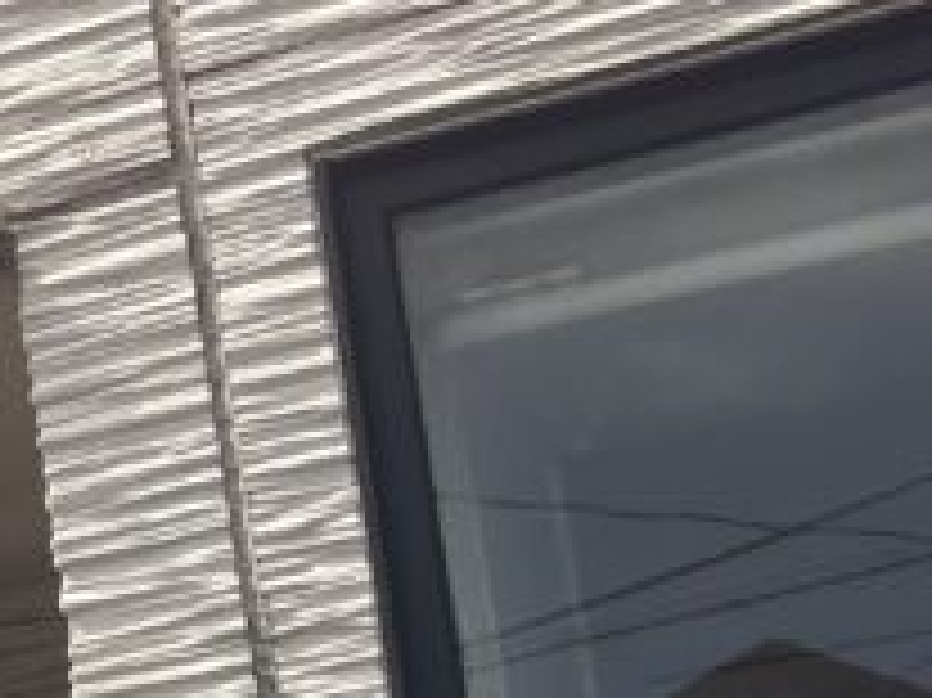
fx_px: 4332
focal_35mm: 161
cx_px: -1589
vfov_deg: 9.1
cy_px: 919
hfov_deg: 10.1
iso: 50
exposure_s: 1/3279
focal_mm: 5.96
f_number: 1.6
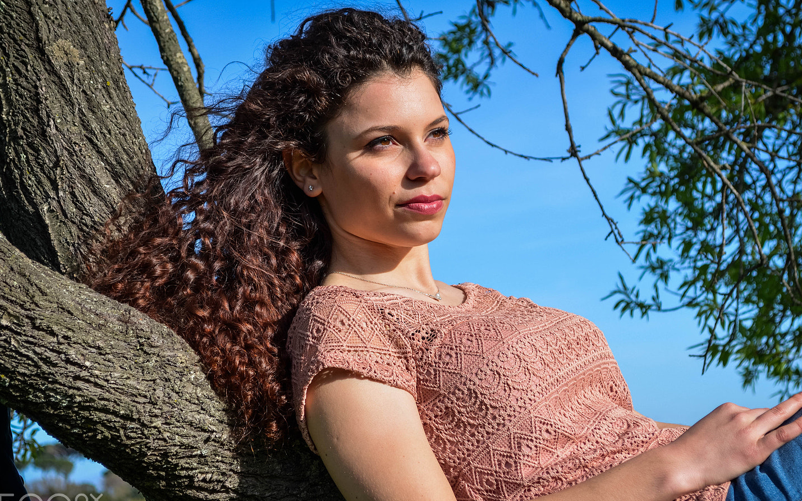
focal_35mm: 82
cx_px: 413
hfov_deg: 25.2
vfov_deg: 15.9
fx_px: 1792
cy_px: 283
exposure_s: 1/320
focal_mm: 48
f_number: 5.6
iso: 100
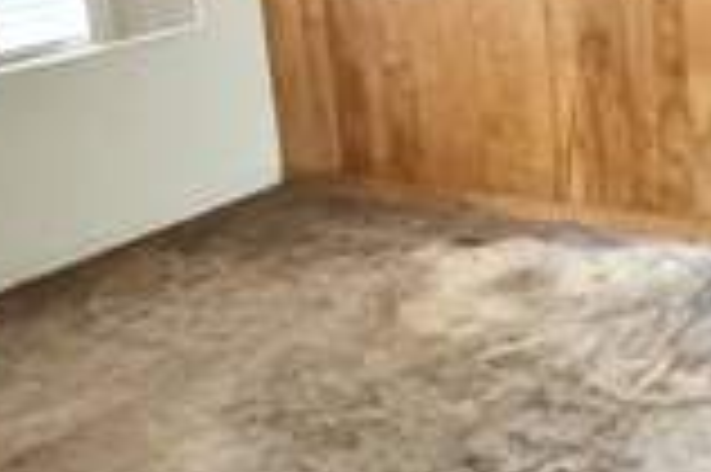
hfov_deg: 31.2
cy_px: 76
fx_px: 1164
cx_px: 724
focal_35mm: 59
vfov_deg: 22.5
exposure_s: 1/50
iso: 1250
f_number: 2.2
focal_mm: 2.22
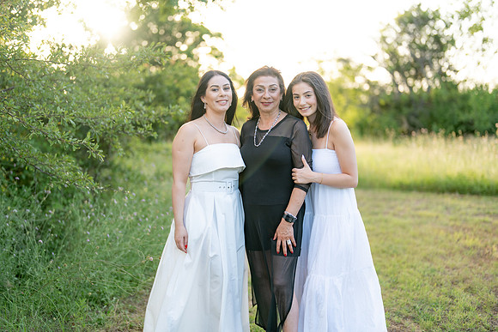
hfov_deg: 39.6
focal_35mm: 50
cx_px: 249
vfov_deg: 27.0
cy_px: 166
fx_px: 692
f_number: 1.2
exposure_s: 1/1000
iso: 100
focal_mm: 50
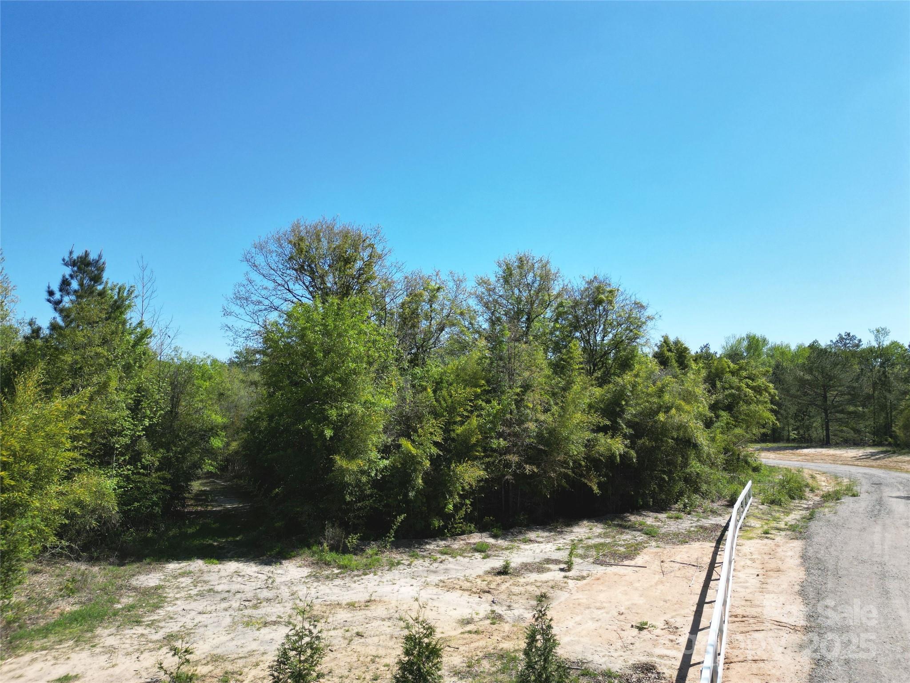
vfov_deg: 56.8
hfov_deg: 71.6
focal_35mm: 24
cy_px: 342
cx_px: 455
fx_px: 631
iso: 110
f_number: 1.7
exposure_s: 1/2500
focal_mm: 6.72
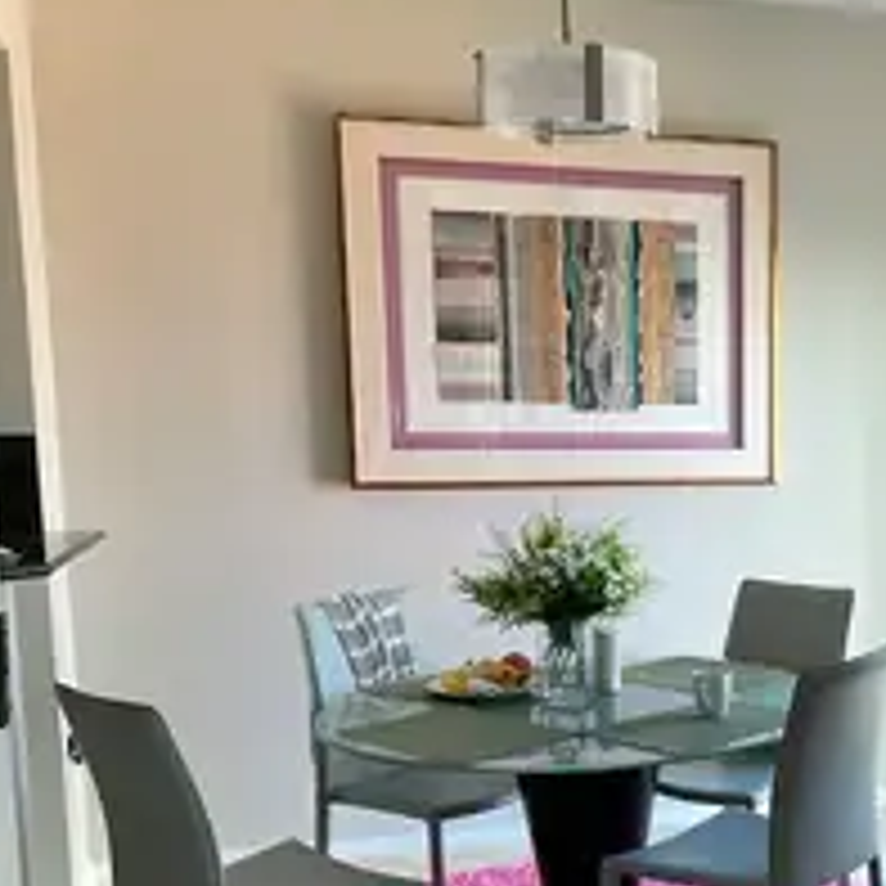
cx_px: 837
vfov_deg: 32.4
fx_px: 1506
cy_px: 612
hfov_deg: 30.9
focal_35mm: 52
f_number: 1.8
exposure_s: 1/60
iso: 50
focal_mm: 3
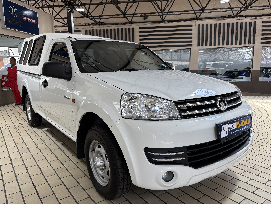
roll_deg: +1.0
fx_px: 204
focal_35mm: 26
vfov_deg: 53.1
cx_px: 136
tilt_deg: -9.8
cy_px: 102
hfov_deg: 67.3
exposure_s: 1/100
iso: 40
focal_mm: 5.96
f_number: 1.6
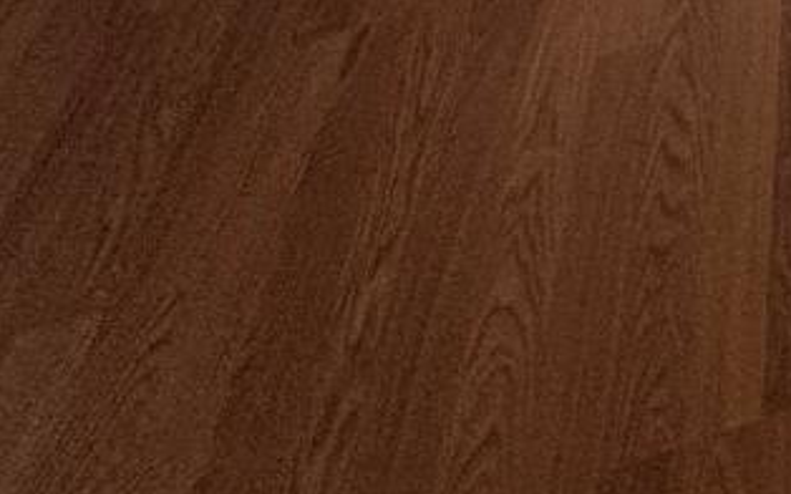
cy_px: -848
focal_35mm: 71
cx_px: 1522
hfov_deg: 19.3
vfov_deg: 12.3
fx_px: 1530
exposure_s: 1/120
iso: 125
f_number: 2.2
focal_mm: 2.22
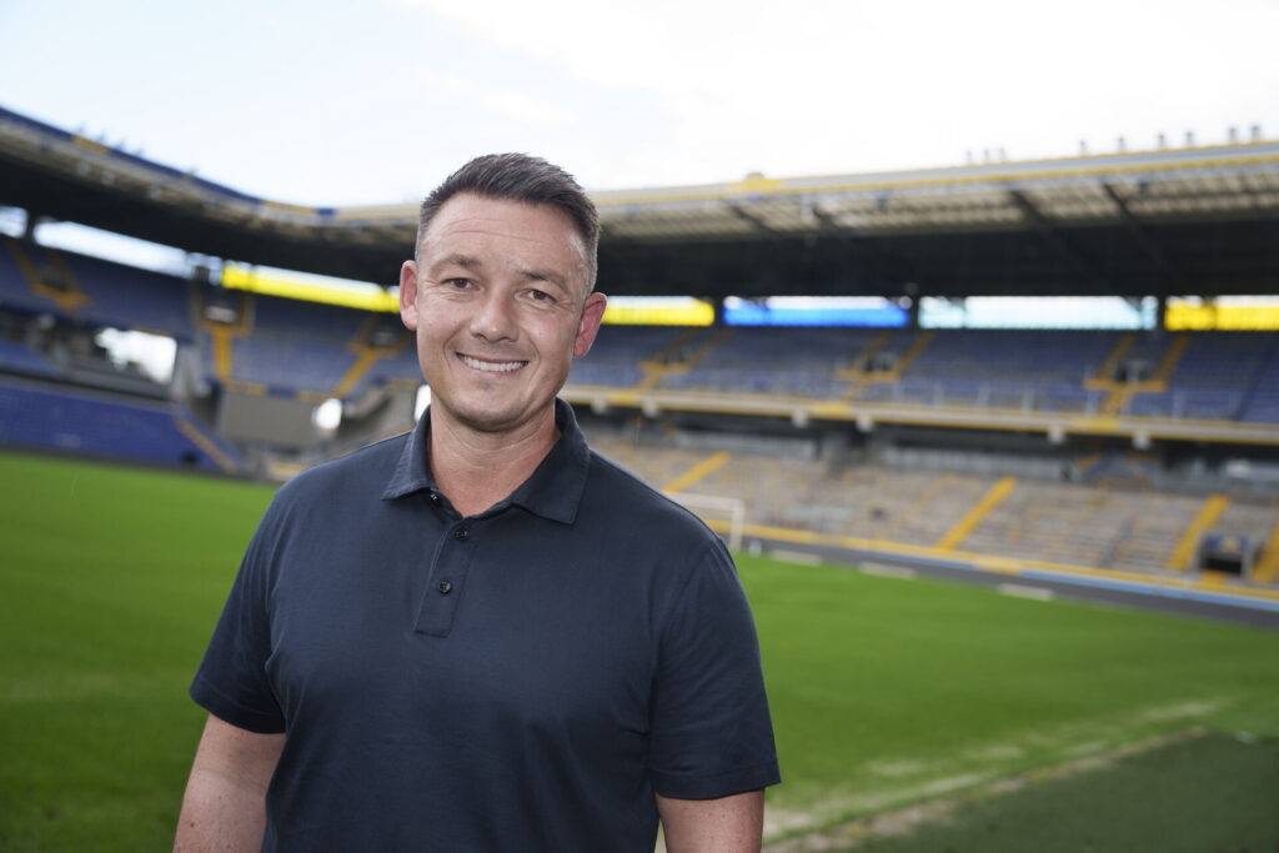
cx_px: 640
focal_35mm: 35
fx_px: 1244
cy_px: 426
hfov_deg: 54.4
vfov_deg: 37.9
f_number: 2.8
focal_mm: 35
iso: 100
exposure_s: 1/200
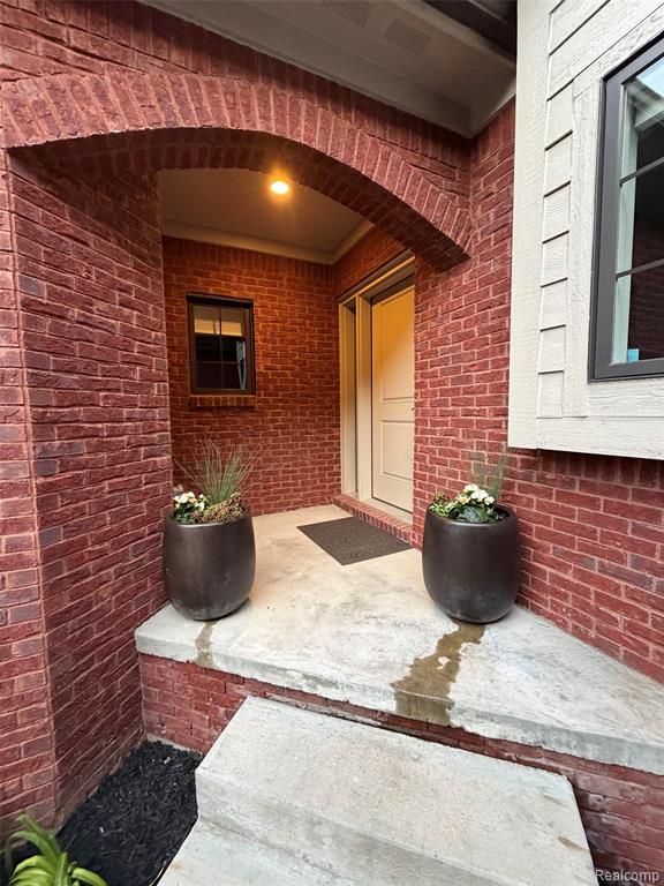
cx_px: 332
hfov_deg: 85.7
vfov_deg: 102.1
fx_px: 358
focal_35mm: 14
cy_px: 443
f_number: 2.2
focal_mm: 2.22
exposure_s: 1/60
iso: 400
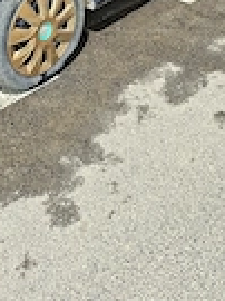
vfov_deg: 24.0
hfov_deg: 21.6
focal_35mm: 68
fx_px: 590
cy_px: -120
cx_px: 105
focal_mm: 5.54
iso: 50
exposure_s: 1/2500
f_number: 1.8
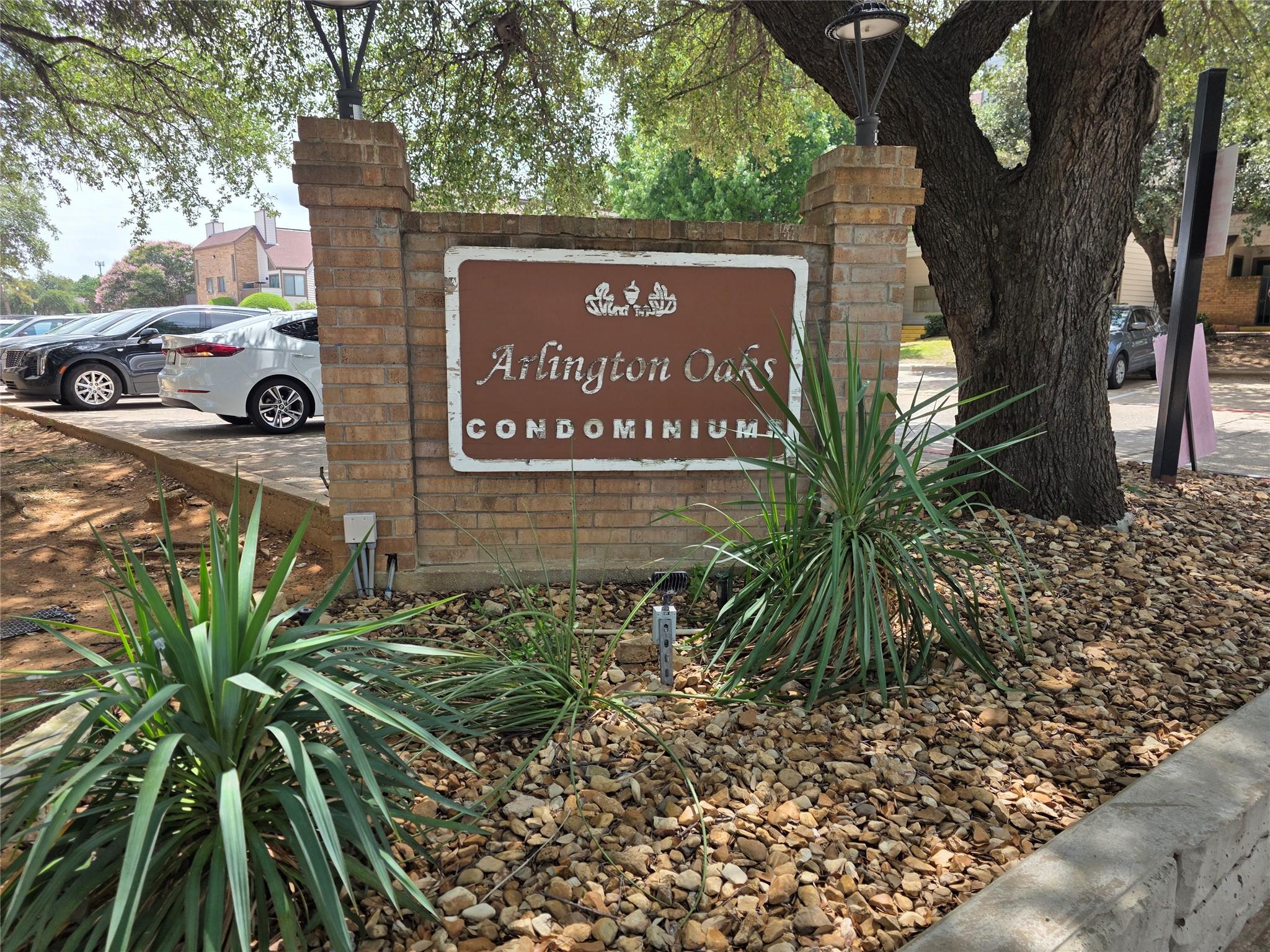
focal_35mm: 23
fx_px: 844
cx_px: 635
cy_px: 476
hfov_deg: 73.9
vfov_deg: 58.9
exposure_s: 1/2010
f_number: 1.7
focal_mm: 6.3
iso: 80
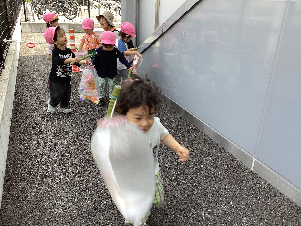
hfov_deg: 58.4
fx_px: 270
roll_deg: -1.9
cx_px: 150
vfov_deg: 45.4
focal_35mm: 31
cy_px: 113
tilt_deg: -24.6
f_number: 2.4
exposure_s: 1/164
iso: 25
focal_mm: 3.3
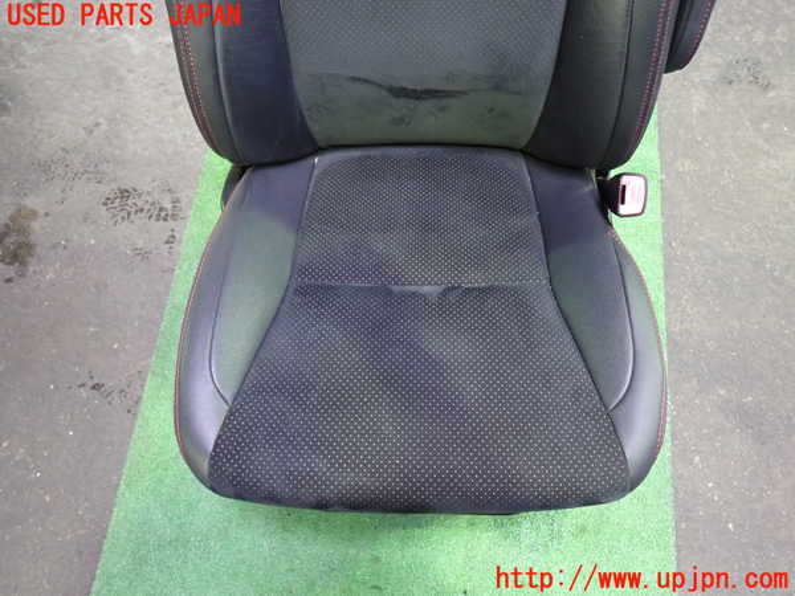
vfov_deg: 54.9
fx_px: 574
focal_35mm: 25
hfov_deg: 69.4
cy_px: 298
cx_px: 398
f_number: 2
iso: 800
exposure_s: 1/20
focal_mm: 4.5
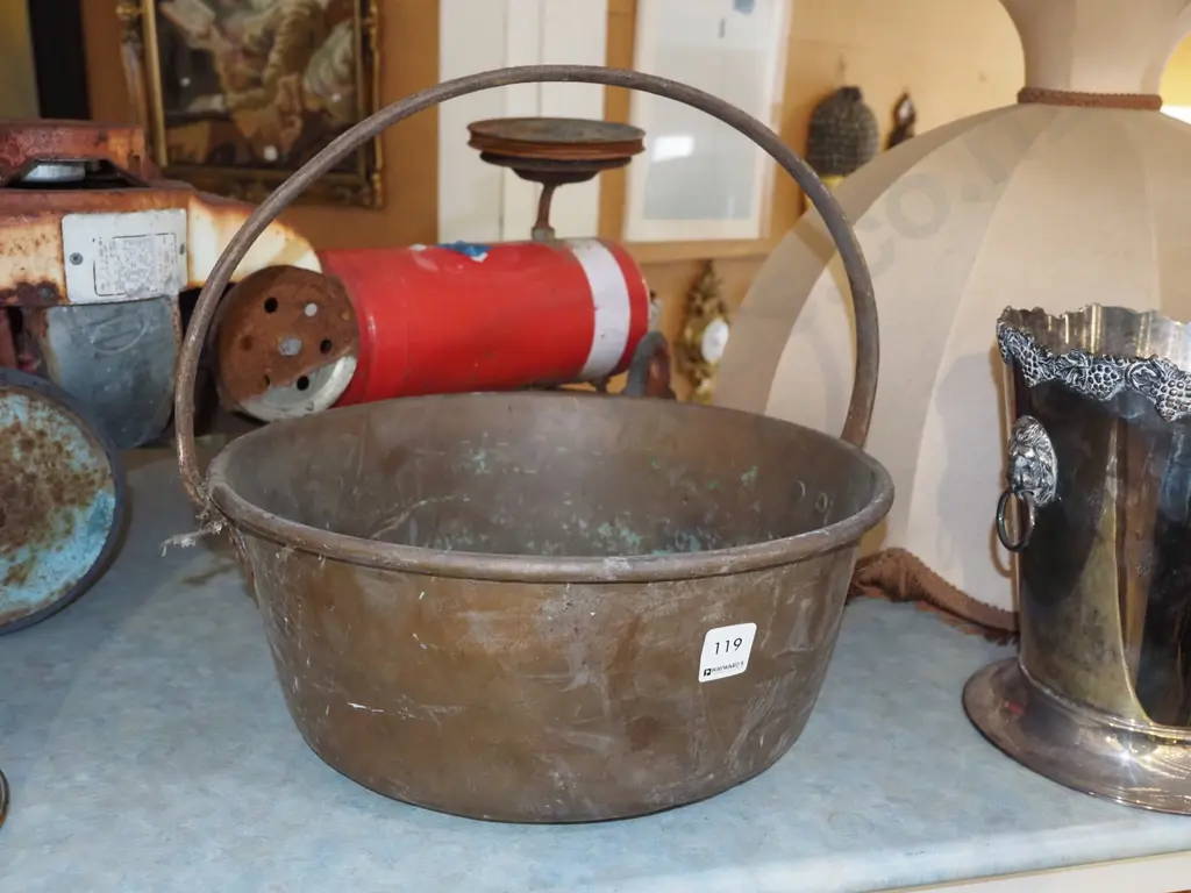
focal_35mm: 34
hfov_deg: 54.0
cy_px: 446
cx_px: 596
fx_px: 1170
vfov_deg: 41.8
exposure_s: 1/60
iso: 2500
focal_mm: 17
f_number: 5
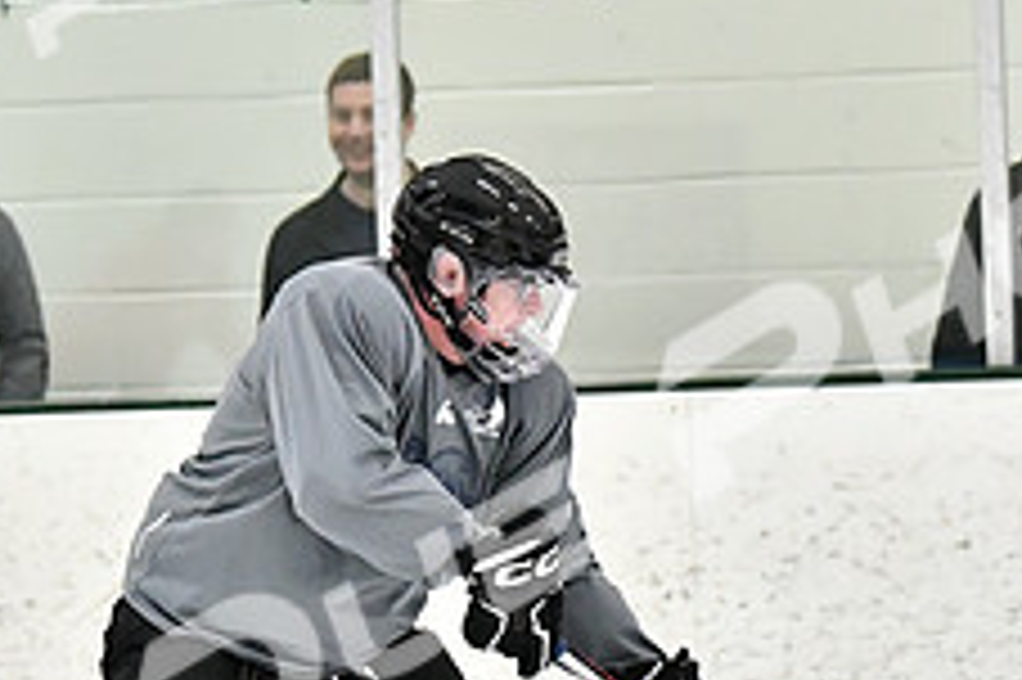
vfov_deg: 2.9
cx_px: 410
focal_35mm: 479
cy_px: 570
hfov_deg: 4.3
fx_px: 13596
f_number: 2.8
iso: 5000
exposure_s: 1/1250
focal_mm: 125
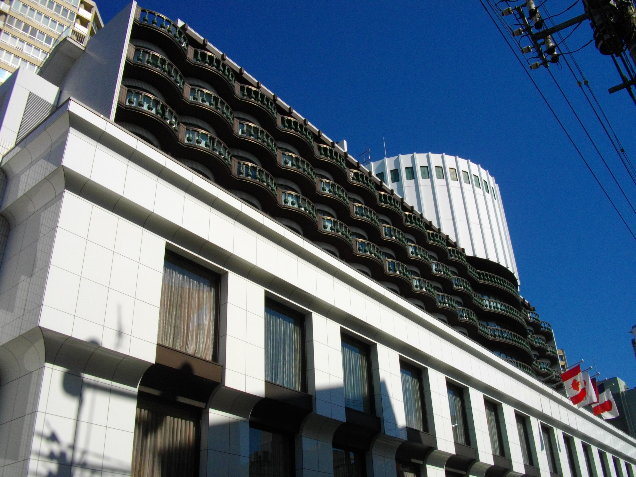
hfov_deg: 55.4
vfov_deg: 42.9
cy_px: 246
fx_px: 606
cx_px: 318
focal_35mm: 33
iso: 100
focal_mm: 5.7
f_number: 5.5
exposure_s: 1/800
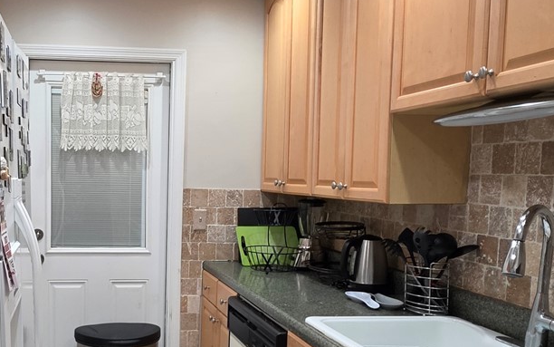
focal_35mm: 36
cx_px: 124
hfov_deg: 51.2
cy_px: 227
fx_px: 544
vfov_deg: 35.1
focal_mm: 2.2
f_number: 1.9
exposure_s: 1/120
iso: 160
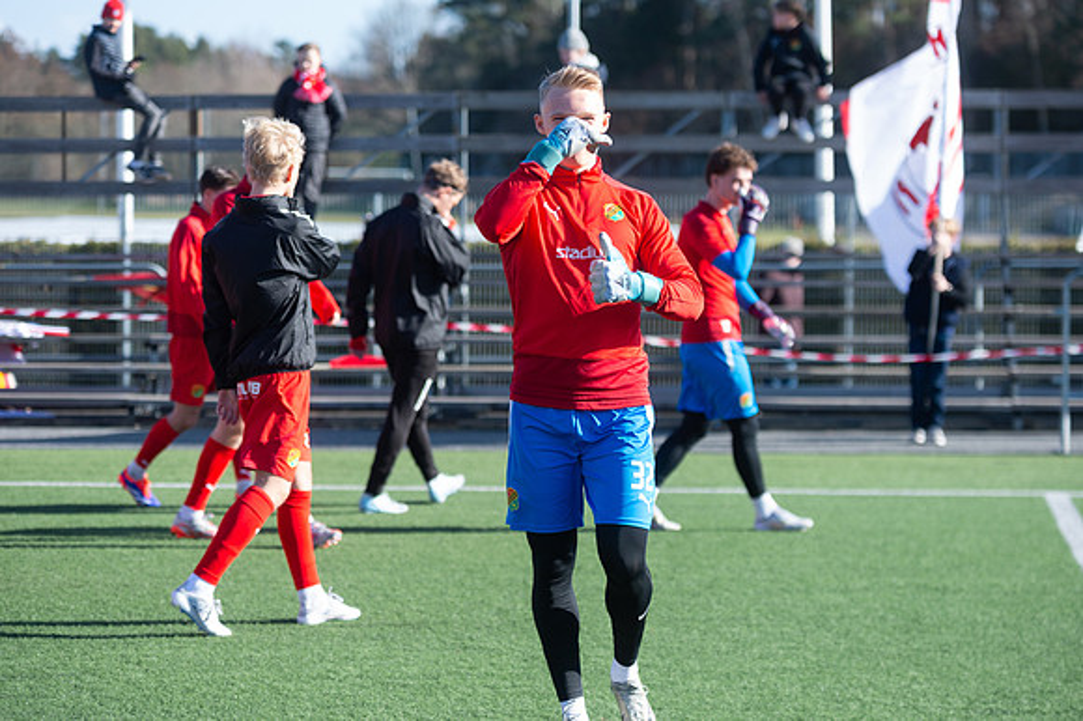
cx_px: 542
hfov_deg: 17.8
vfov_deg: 11.9
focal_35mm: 115
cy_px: 360
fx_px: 3460
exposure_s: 1/1000
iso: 220
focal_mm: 112
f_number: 3.5
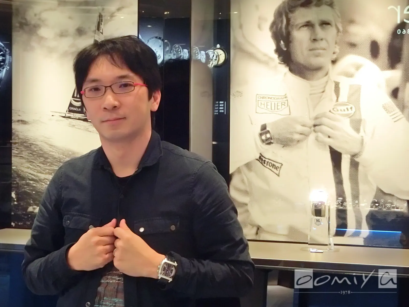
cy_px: 154
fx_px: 673
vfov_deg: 25.7
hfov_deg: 33.8
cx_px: 204
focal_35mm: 57
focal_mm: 10.11
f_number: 4.5
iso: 3200
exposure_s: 1/160
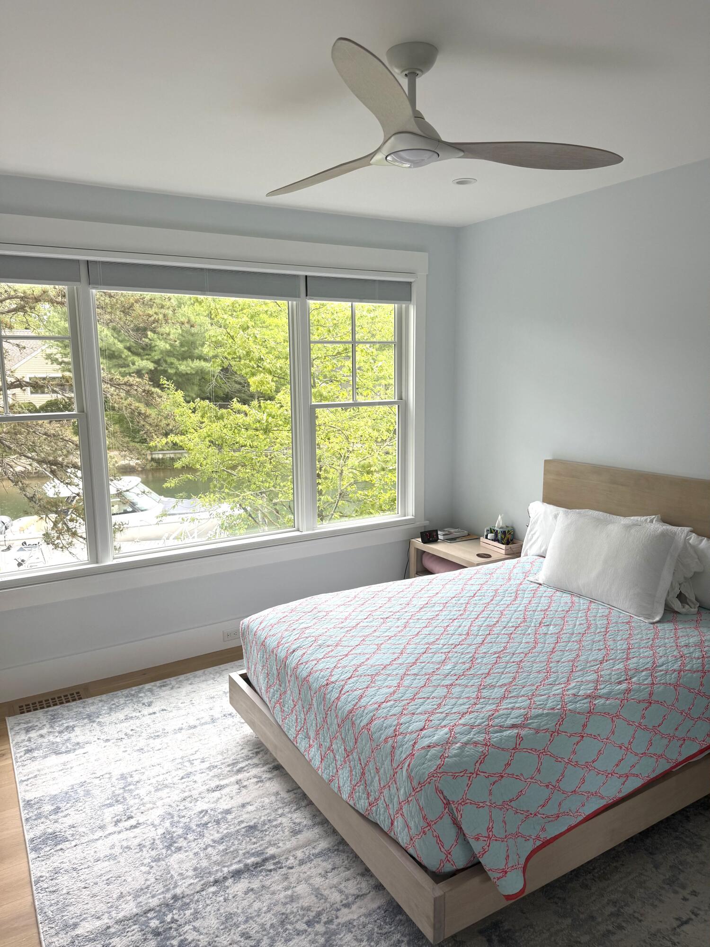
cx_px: 355
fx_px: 656
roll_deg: +0.4
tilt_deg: -11.5
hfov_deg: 56.8
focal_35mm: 24
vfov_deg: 71.6
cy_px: 474
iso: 80
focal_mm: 6.76
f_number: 1.78
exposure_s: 1/131
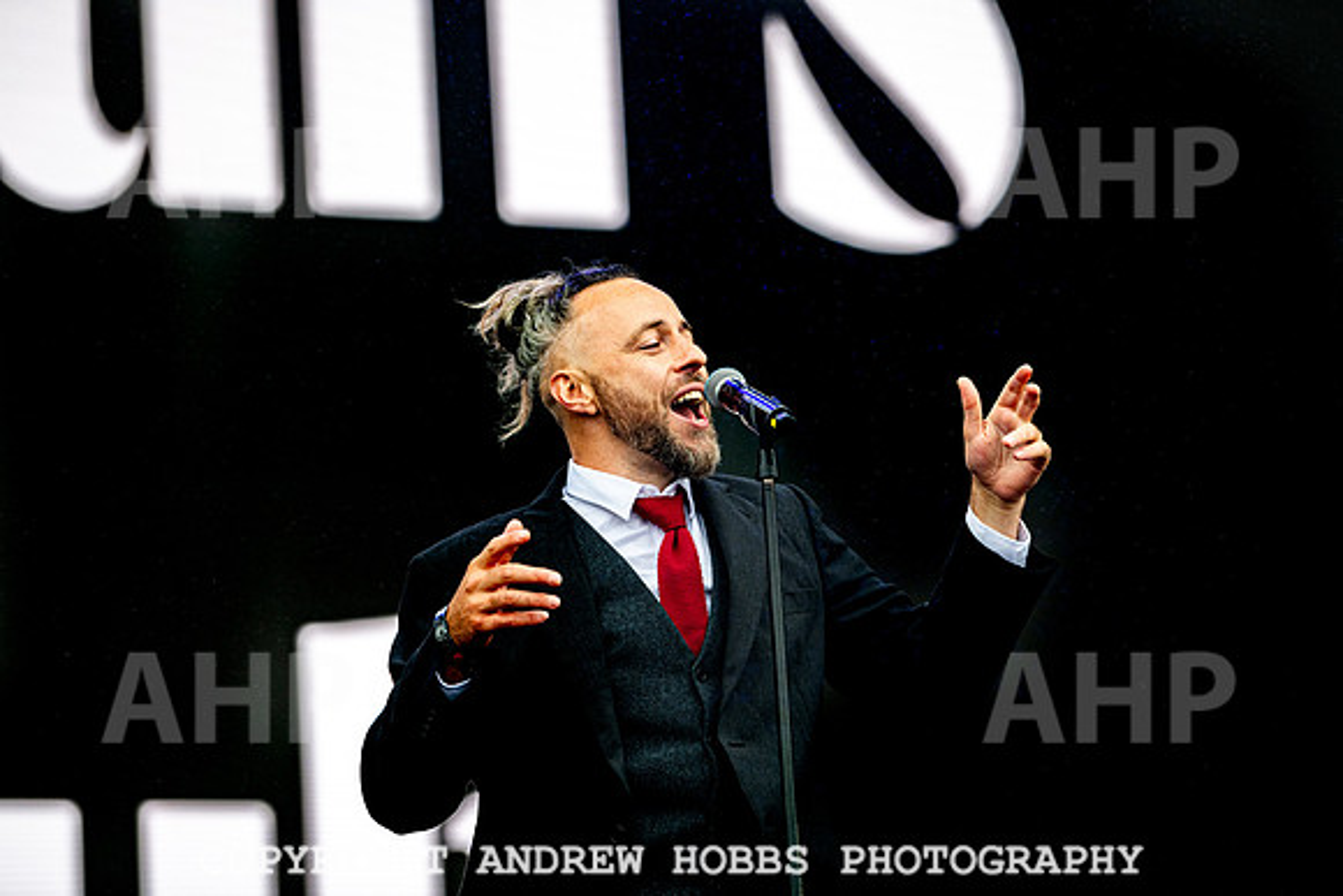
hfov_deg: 12.1
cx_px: 672
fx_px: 6343
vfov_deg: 8.1
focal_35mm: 170
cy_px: 448
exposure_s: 1/1600
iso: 400
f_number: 3.5
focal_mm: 170
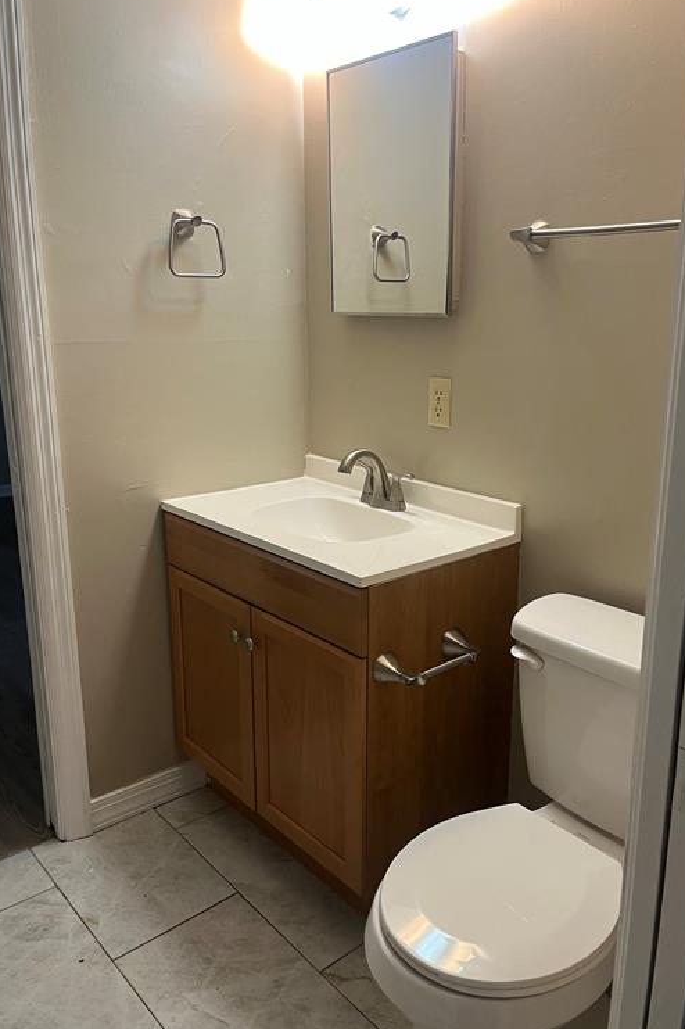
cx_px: 392
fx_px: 800
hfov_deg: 46.2
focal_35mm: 28
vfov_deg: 65.5
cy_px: 512
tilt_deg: -13.7
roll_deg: -0.8
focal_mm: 5.1
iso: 100
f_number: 1.6
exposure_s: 1/60
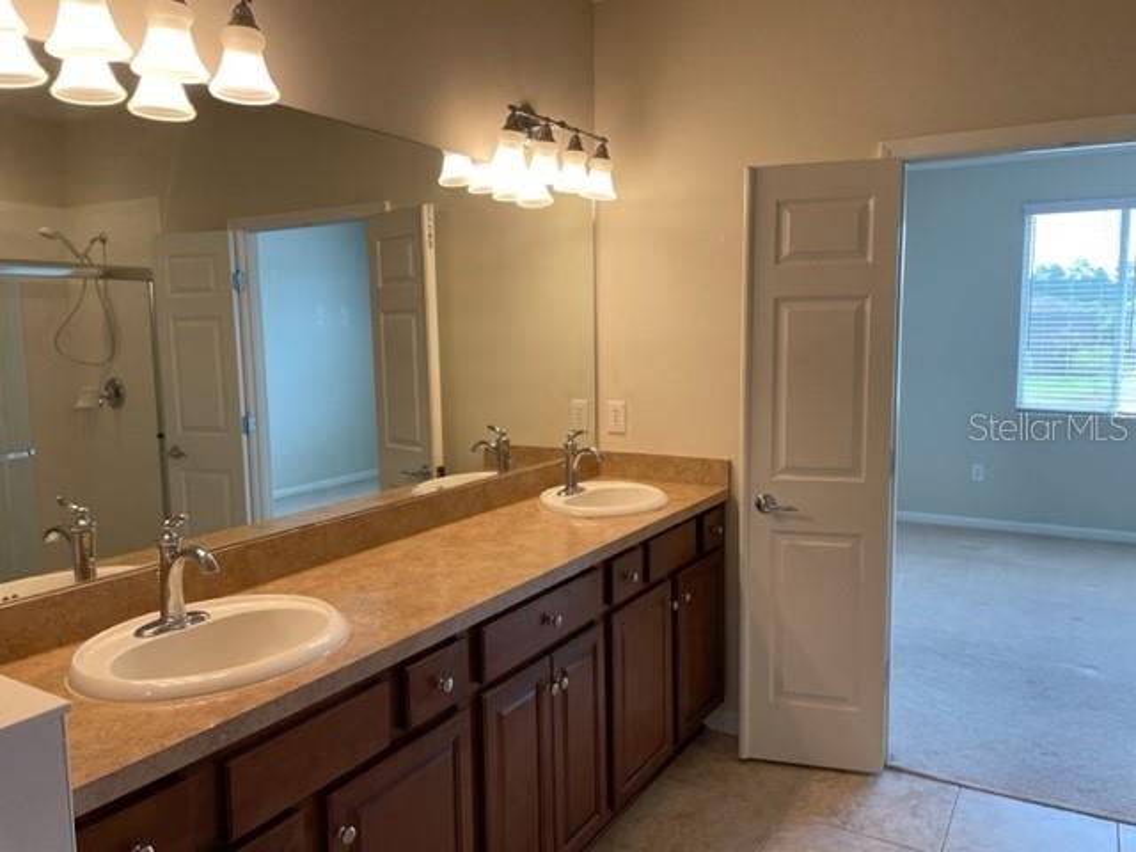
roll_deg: +1.5
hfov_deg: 67.3
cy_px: 426
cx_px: 568
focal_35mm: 26
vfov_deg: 53.1
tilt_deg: -5.7
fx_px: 853
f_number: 1.6
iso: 50
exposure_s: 1/120
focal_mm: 4.2
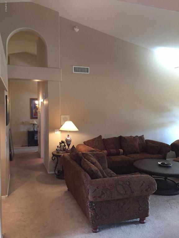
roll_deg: +0.9
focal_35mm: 29
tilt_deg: -1.5
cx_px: 90
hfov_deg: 48.2
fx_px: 200
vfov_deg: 61.7
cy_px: 119
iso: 160
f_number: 2.2
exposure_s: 1/30
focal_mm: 4.15
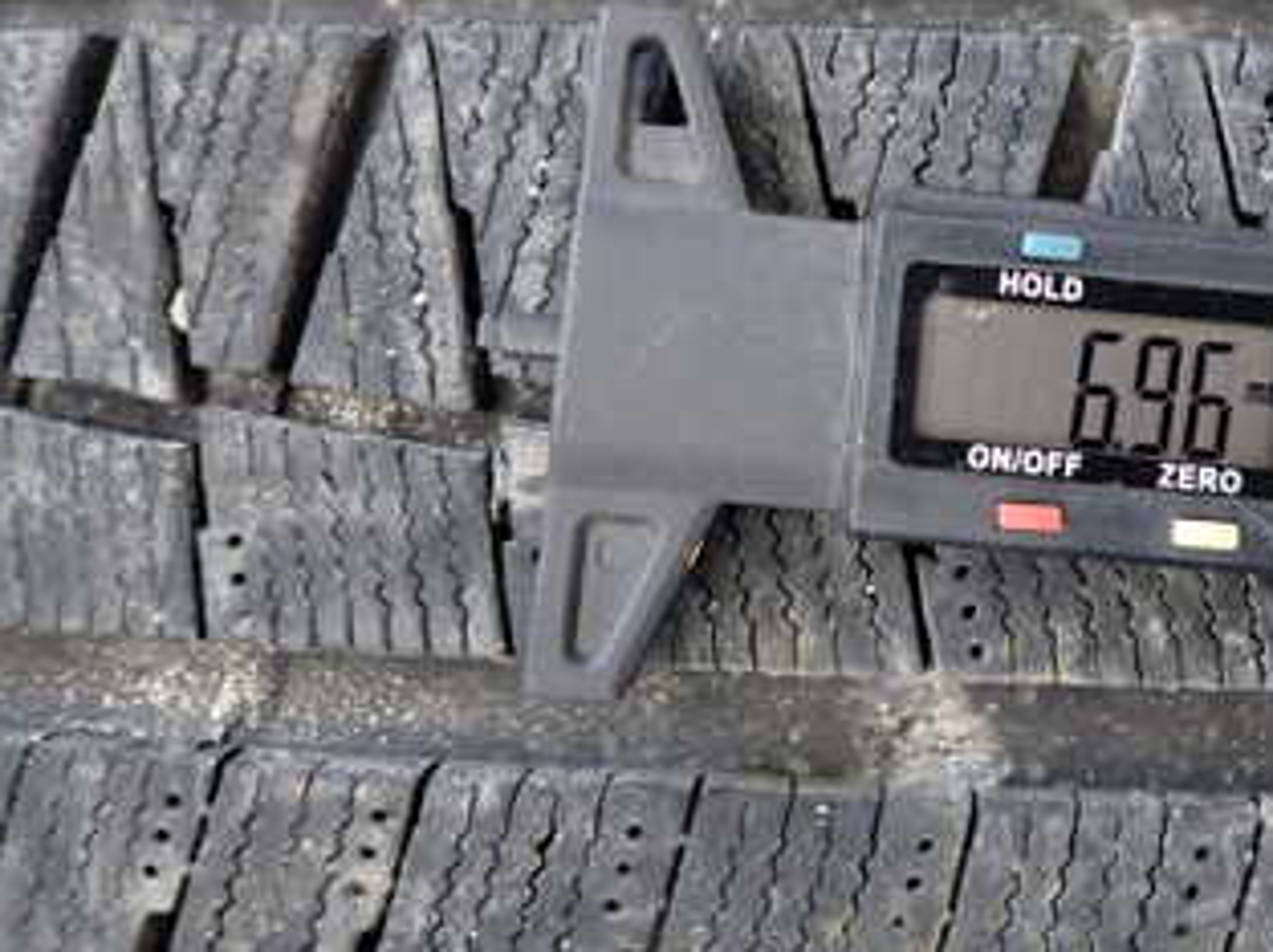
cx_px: 858
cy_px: 187
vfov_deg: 29.5
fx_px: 1763
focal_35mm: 48
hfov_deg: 39.2
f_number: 2
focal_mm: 4.5
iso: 250
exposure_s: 1/30
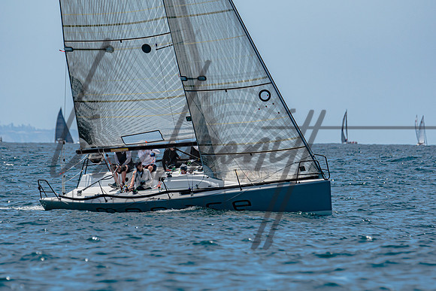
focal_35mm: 562
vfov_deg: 2.4
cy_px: 150
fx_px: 6810
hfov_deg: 3.7
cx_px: 221
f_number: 5.6
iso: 200
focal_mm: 310
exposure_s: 1/1600
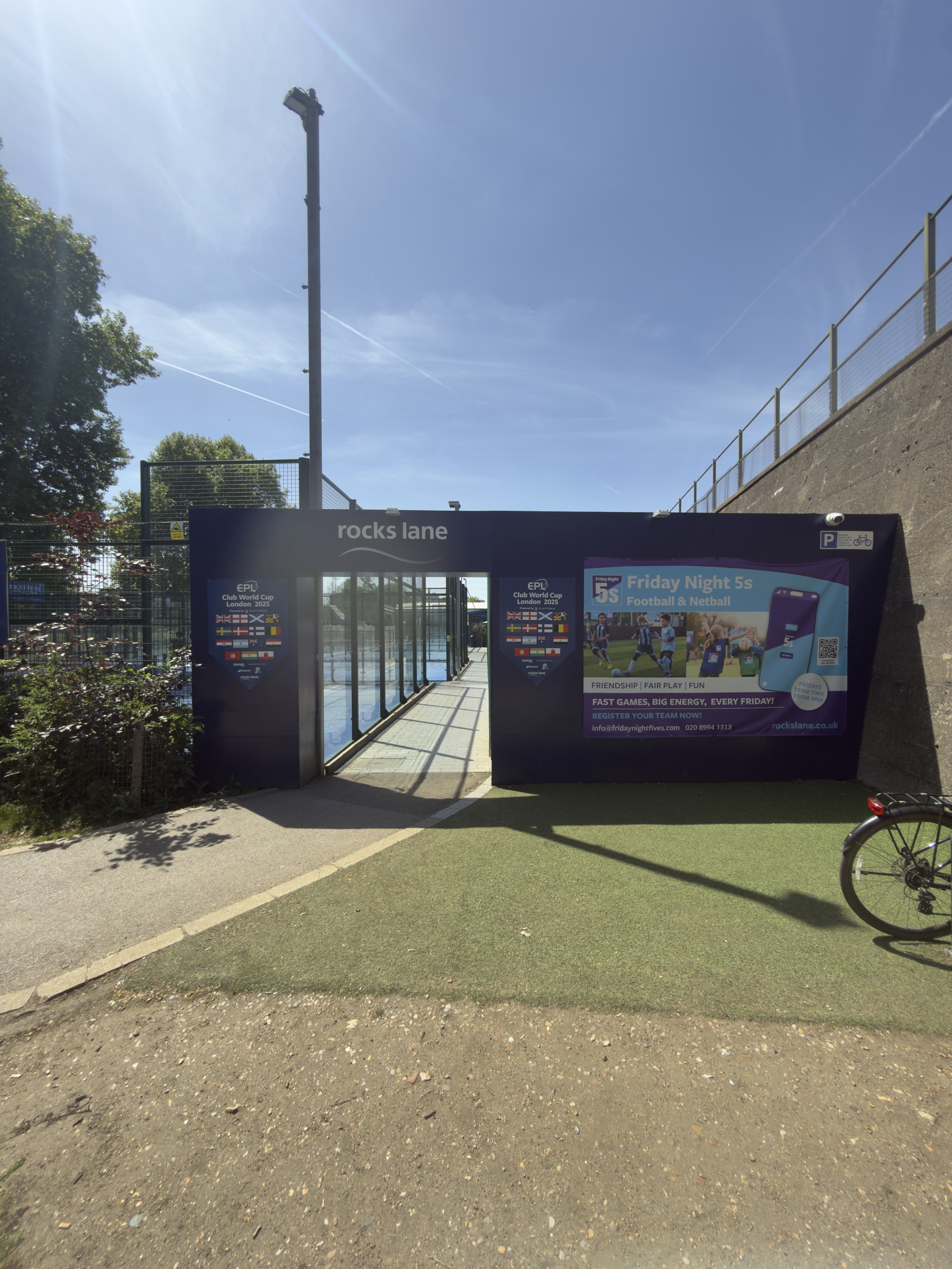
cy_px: 634
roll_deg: +1.0
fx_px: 513
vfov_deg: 102.1
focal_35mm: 14
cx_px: 476
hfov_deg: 85.7
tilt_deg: -0.7
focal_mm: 2.22
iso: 20
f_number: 2.2
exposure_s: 1/443
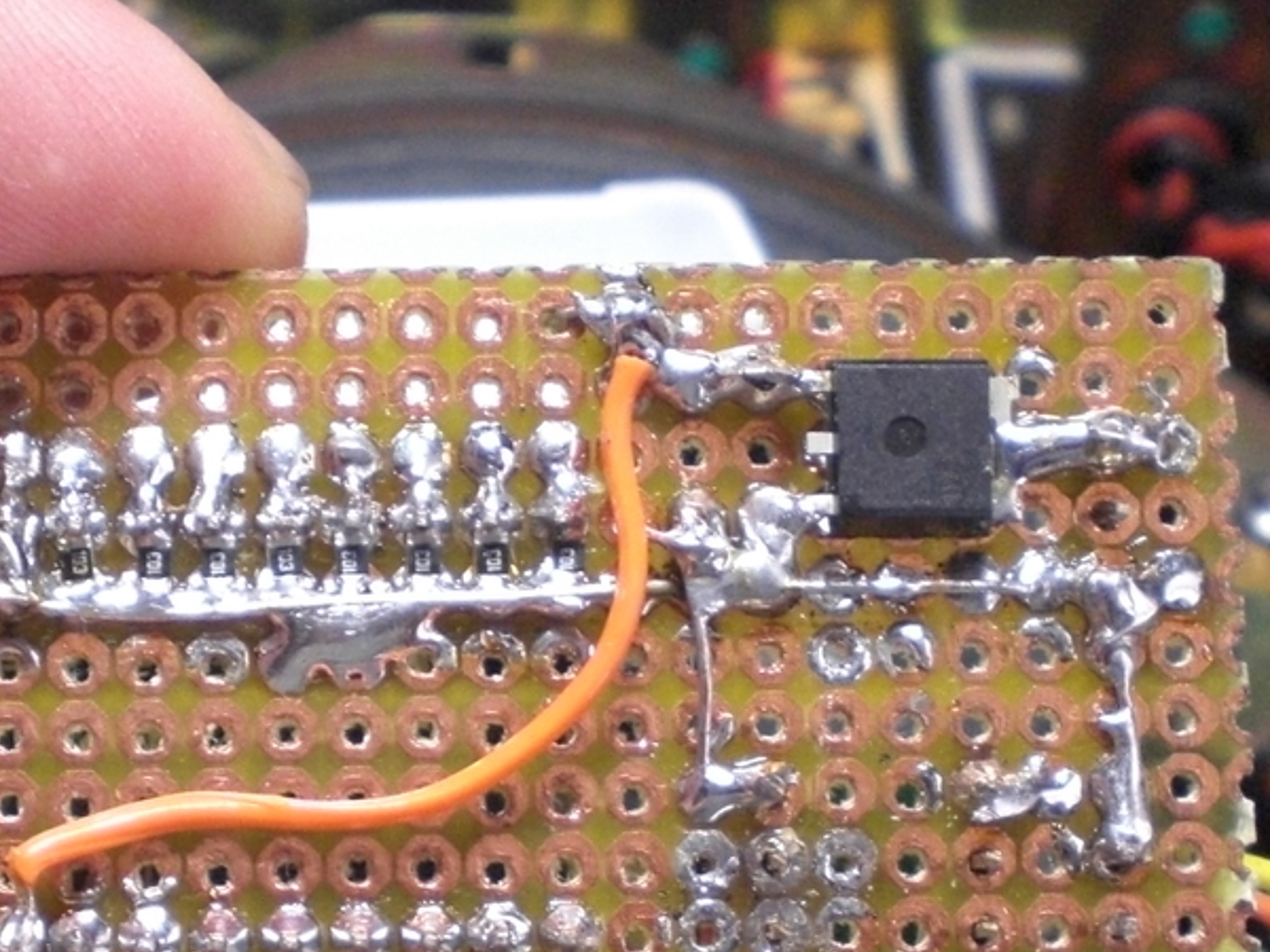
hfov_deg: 25.5
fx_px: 2788
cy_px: 724
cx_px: 404
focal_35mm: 76
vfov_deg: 19.2
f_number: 3.1
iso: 400
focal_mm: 6.3
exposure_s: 1/50
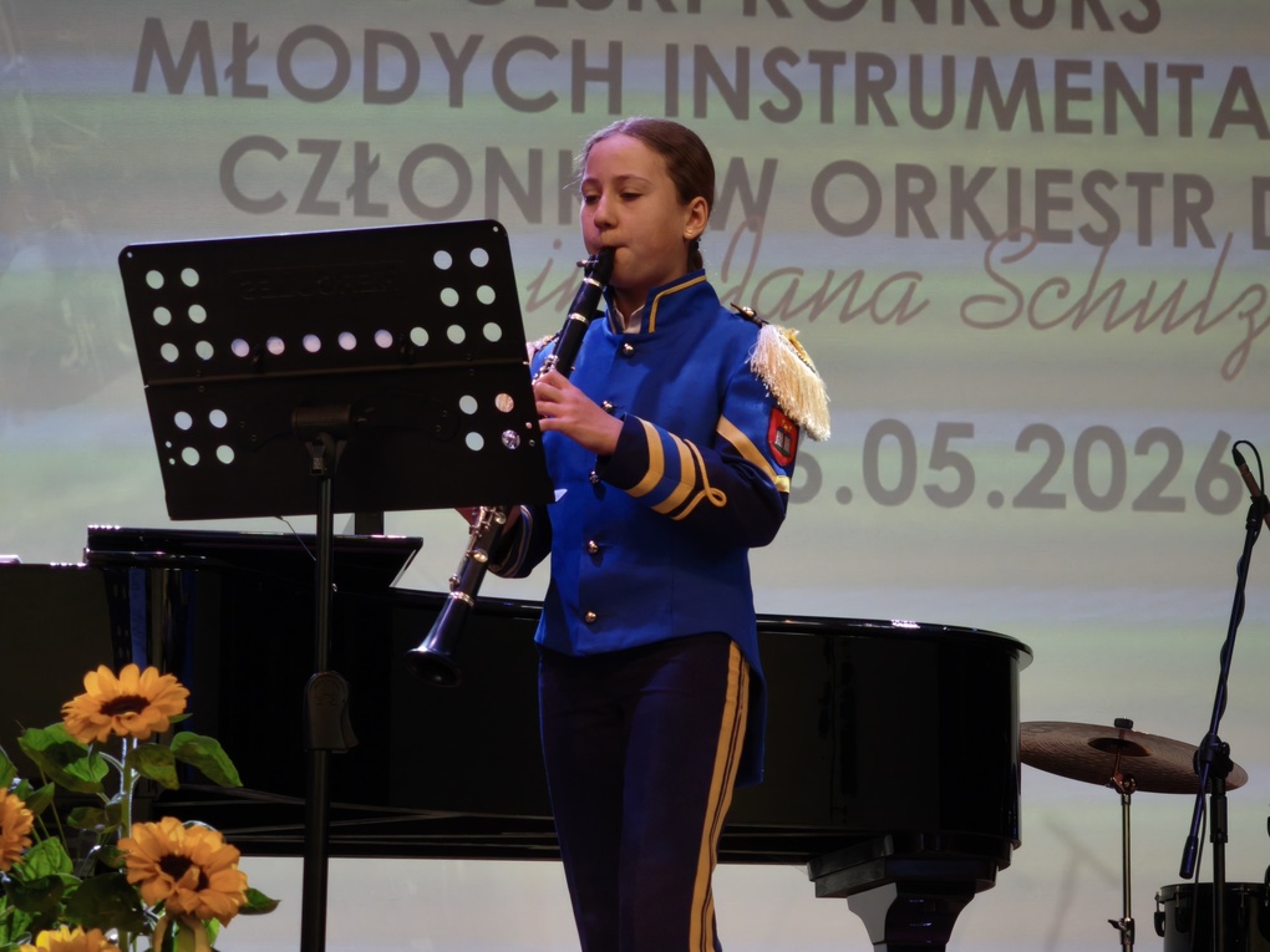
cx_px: 635
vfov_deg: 12.3
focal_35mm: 120
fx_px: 4403
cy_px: 476
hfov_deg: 16.4
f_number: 2
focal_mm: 8.8
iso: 500
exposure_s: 1/99.9
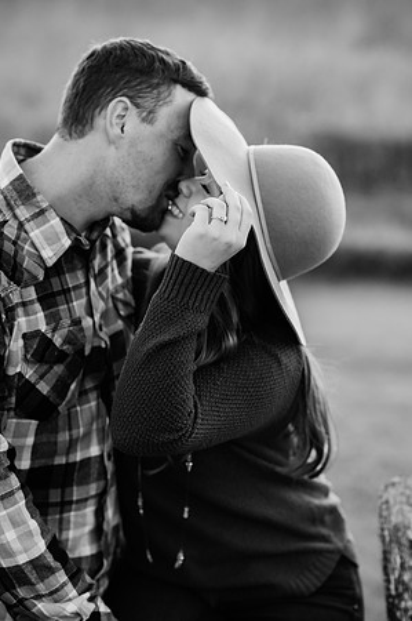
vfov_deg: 23.9
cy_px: 310
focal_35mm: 85
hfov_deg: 16.0
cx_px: 206
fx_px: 1462
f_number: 2.5
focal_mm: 85
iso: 500
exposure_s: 1/200
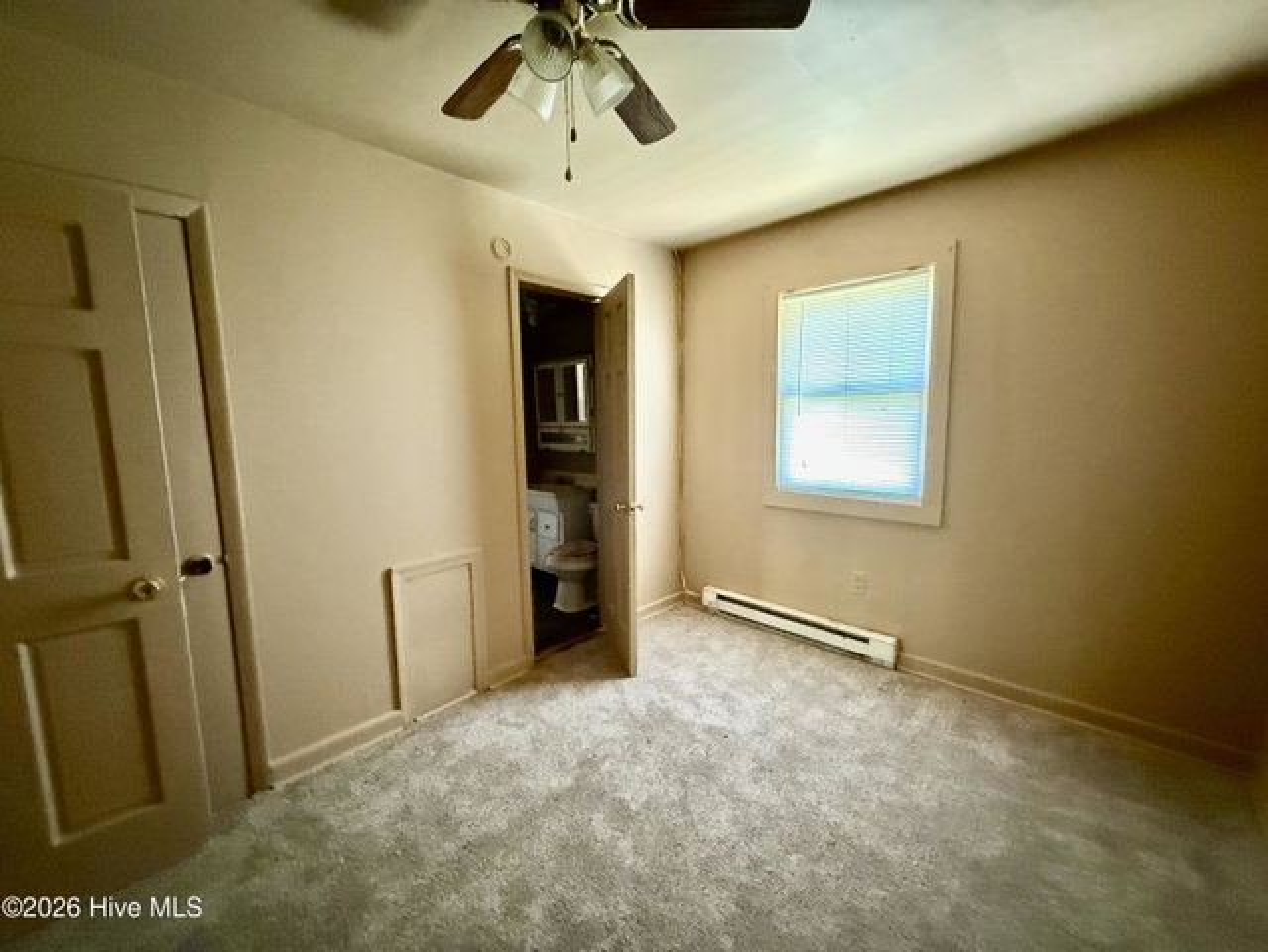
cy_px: 476
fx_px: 513
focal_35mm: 14
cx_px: 634
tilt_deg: -7.4
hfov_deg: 102.0
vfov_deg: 85.7
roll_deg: +0.8
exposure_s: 1/60
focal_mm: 2.22
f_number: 2.2
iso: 1250
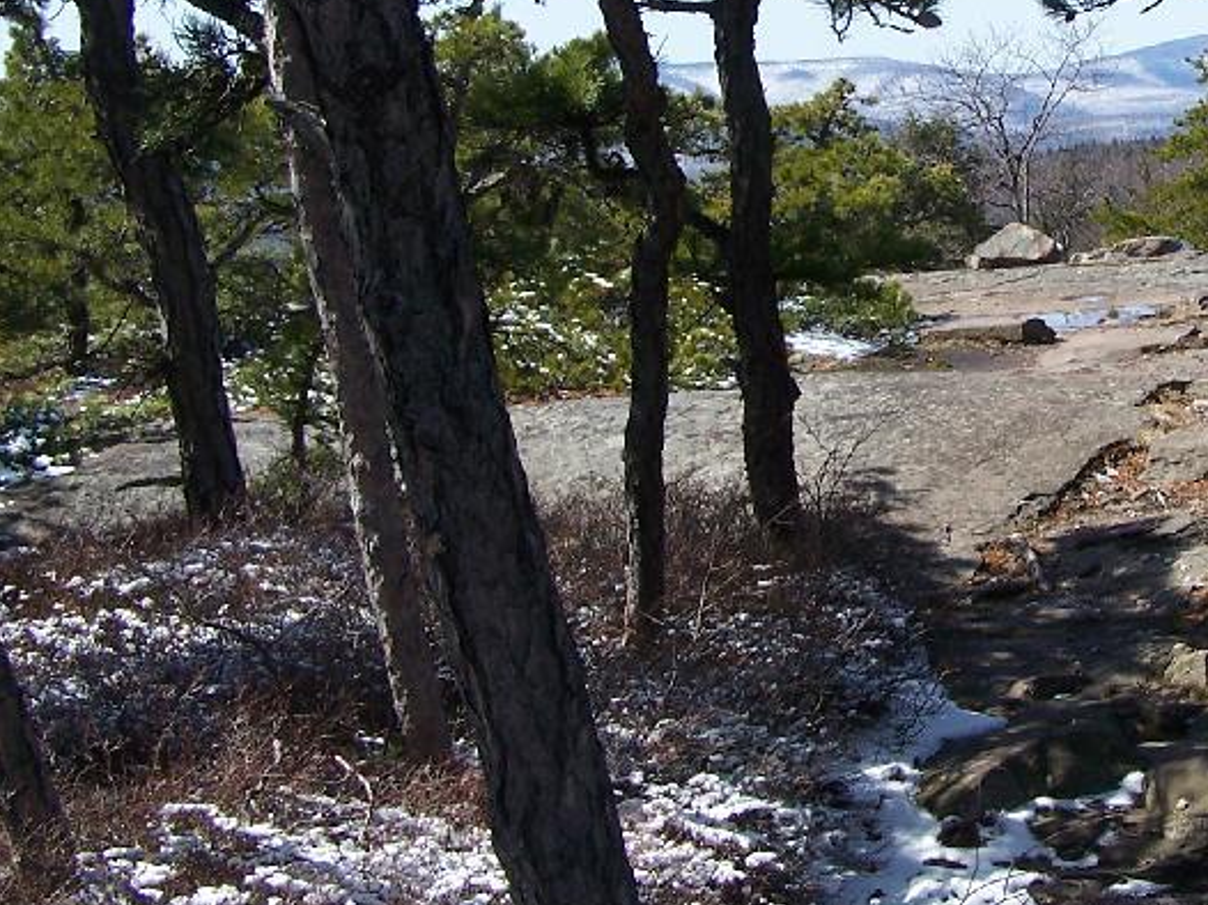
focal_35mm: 74
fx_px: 2581
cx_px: 1027
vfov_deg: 19.7
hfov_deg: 25.7
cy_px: 186
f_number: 4
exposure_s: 1/640
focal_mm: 6.3
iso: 80
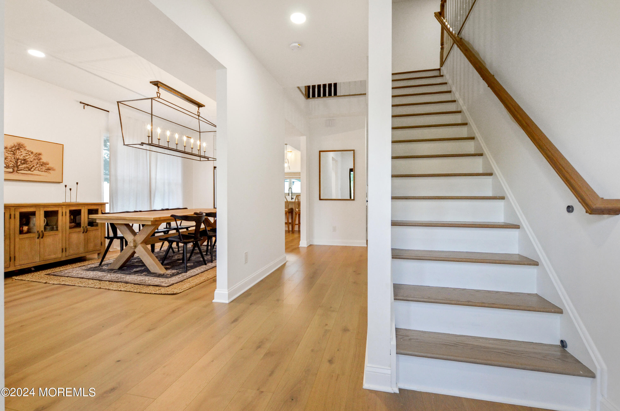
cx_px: 310
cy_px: 206
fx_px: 258
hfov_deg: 100.5
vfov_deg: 77.1
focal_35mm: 15
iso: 800
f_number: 5.6
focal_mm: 10
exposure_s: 1/125
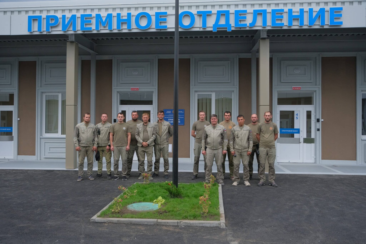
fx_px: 305
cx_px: 183
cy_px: 122
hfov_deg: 61.9
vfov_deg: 43.6
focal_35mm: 30
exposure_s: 1/1700
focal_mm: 20.2
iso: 640
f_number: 4
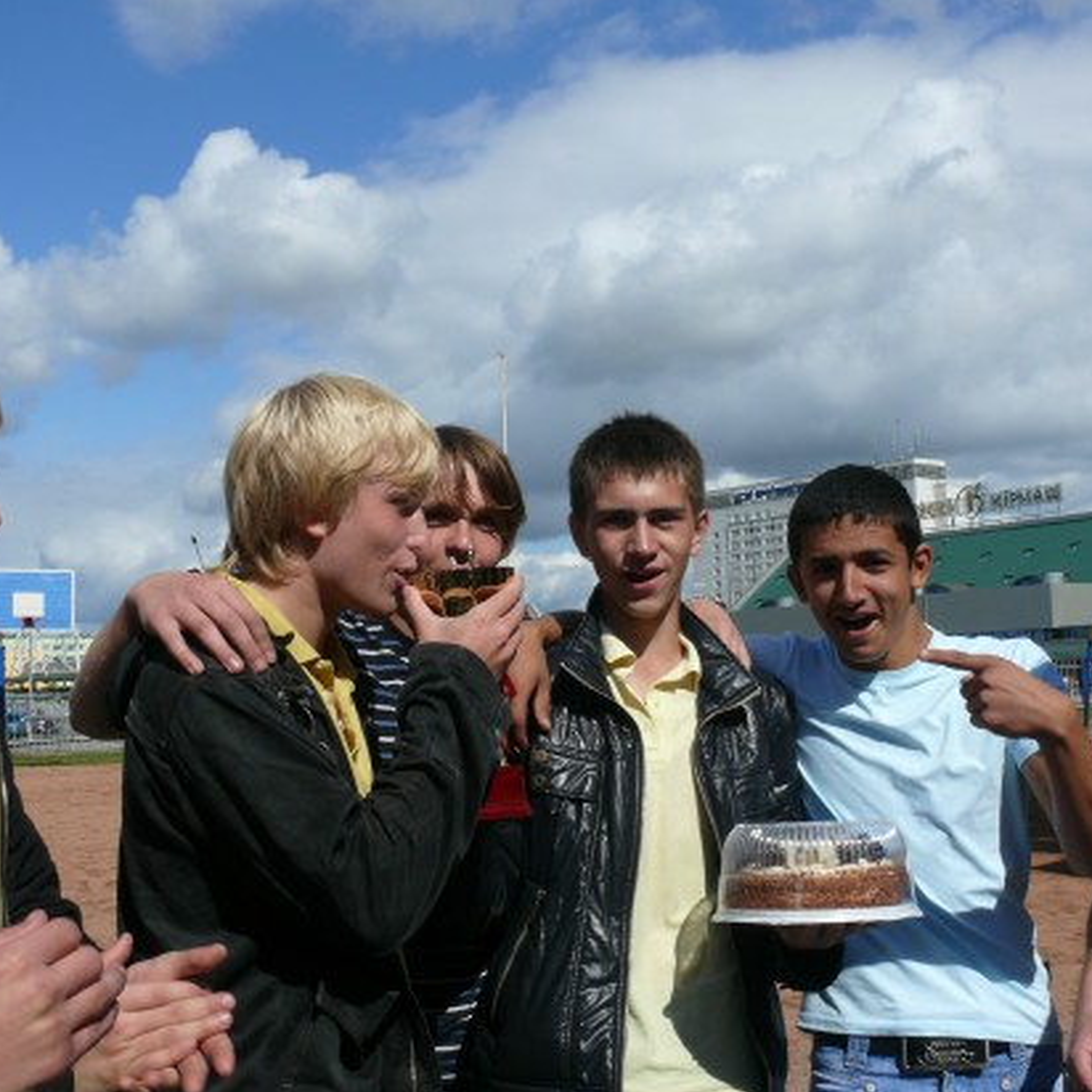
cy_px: 551
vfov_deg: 40.0
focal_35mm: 42
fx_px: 1499
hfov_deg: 40.0
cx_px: 573
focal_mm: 7.4
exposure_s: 1/500
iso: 100
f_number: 8
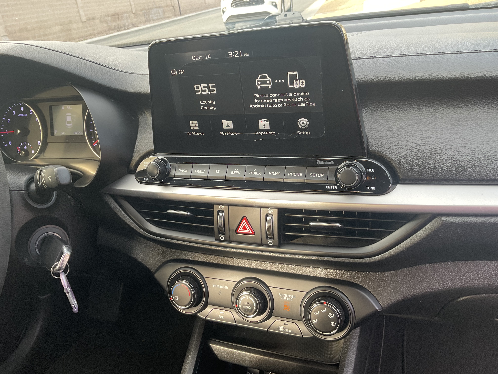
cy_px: 187
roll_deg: +8.8
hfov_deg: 61.7
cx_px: 249
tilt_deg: -22.9
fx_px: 417
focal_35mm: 29
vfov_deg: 48.2
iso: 40
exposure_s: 1/60
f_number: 1.8
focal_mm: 3
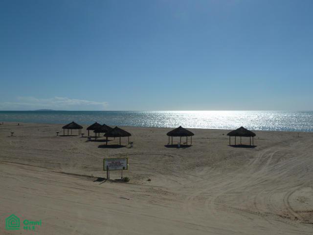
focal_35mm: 30
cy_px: 118
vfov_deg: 46.8
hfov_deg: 60.0
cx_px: 156
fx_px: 271
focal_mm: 5
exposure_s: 1/1300
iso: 80
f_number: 6.3
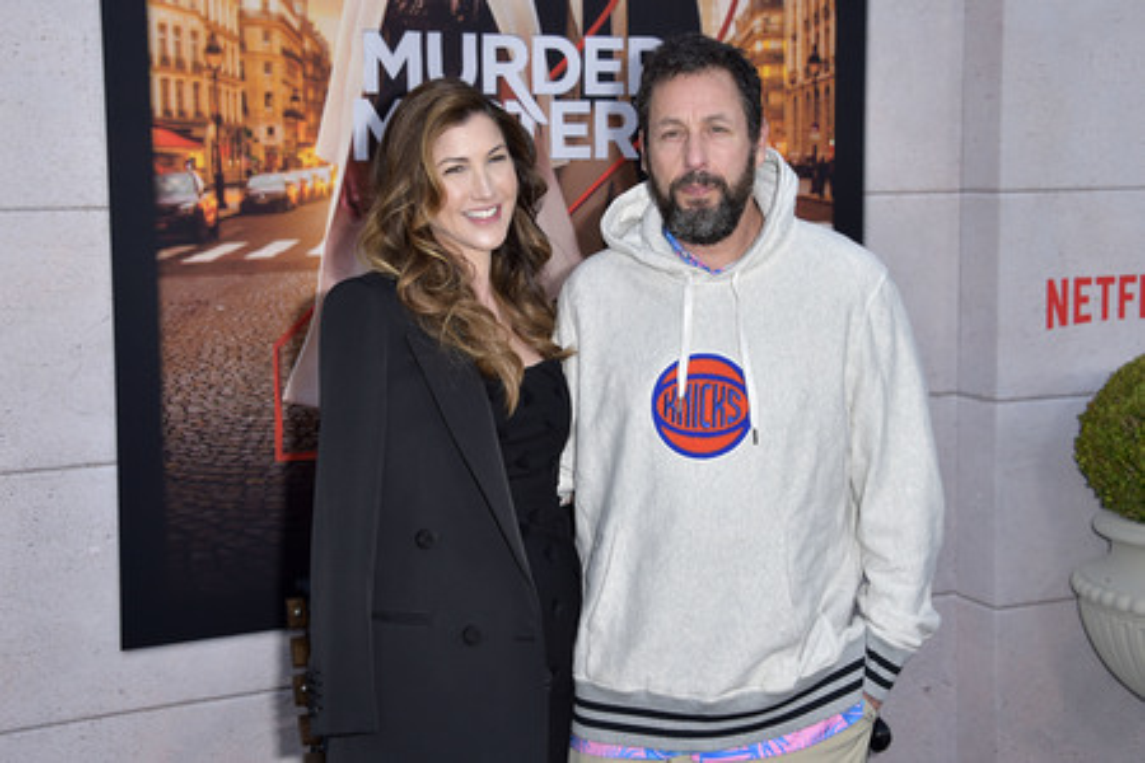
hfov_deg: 41.1
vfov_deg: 28.1
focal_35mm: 48
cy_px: 382
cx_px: 572
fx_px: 1527
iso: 320
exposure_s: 1/250
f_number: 6.3
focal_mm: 48
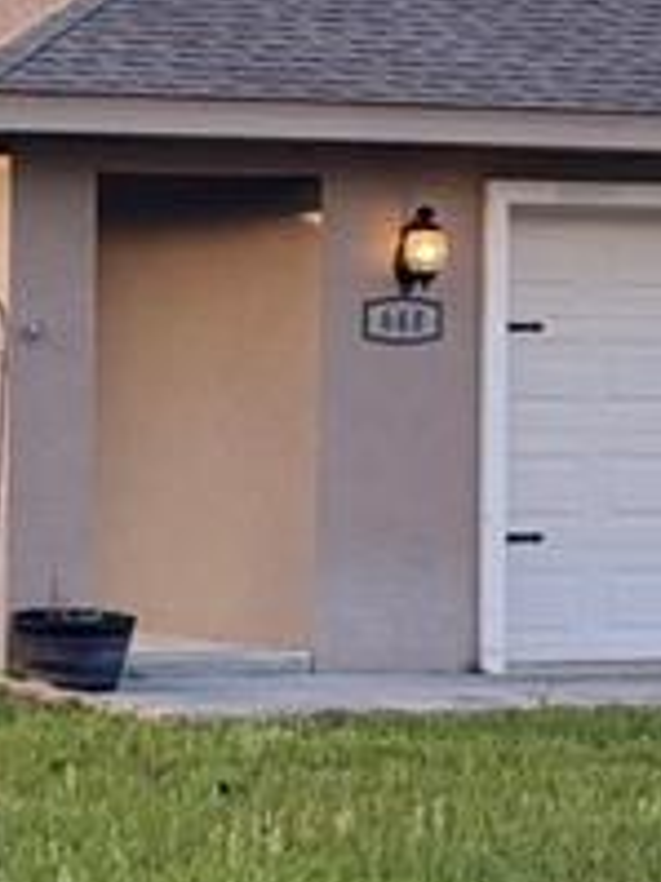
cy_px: 350
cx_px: -421
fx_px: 4002
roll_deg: -0.9
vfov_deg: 12.6
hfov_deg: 9.1
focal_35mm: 157
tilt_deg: +0.7
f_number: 1.6
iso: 50
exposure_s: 1/634
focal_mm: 5.96
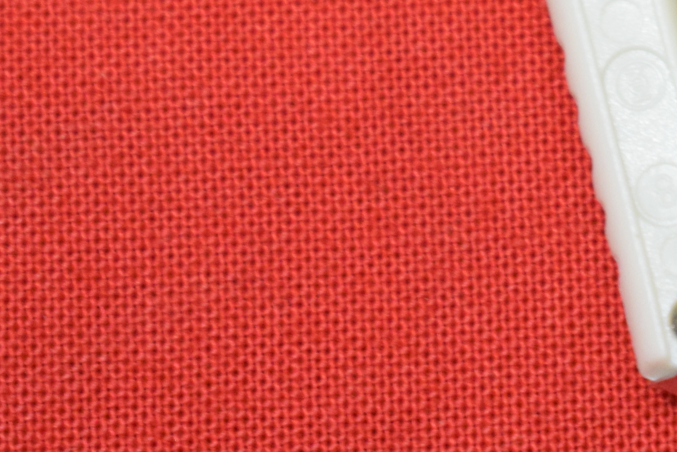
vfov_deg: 5.6
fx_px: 4617
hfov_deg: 8.3
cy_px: 18
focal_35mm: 245
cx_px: 728
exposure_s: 1/60
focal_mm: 55
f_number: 5.6
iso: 1600
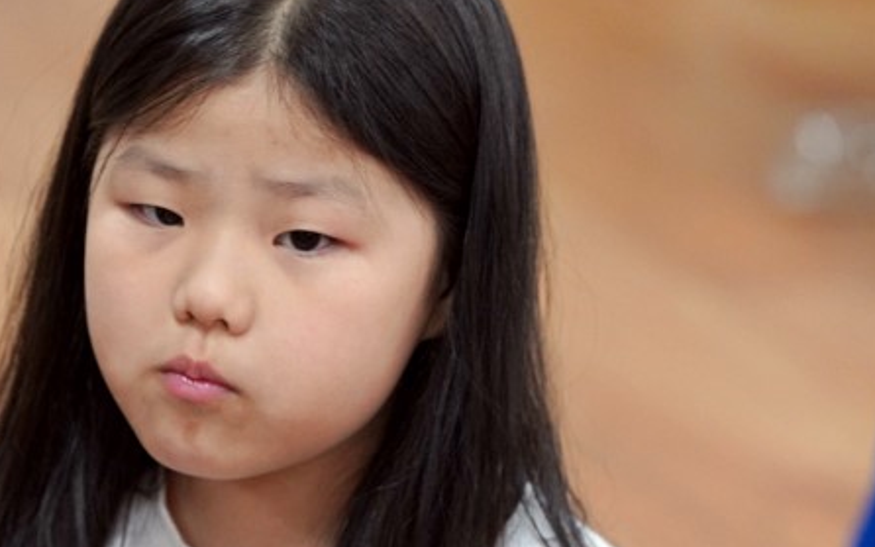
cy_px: 382
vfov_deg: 4.1
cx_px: 71
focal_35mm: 319
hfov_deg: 6.6
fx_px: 7609
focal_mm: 155
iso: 2500
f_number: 4
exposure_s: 1/160
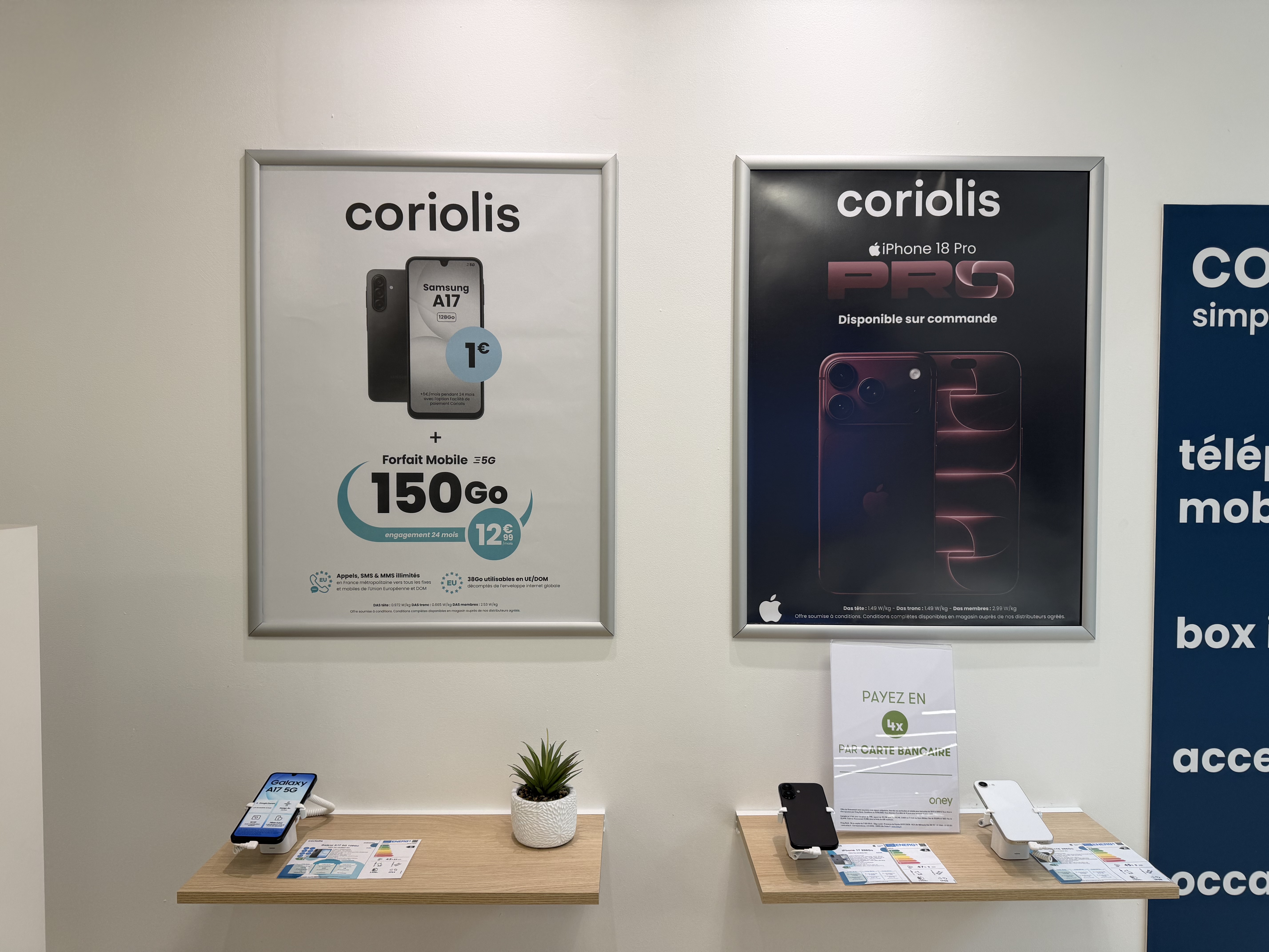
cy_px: 476
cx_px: 634
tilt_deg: -1.0
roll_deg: +0.3
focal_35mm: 24
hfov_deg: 71.6
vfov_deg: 56.8
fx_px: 880
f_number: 1.78
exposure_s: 1/218
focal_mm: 6.76
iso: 64
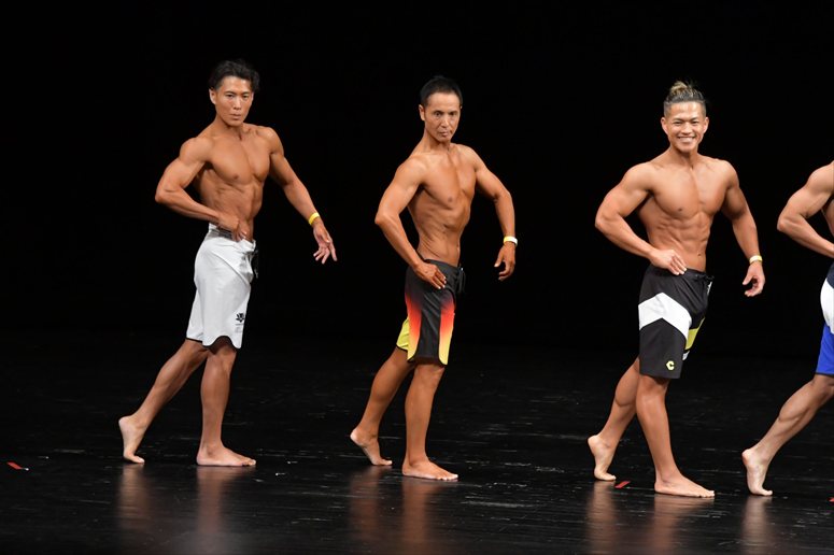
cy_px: 278
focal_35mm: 240
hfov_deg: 8.6
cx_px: 417
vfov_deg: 5.7
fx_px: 5557
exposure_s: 1/400
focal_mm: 160
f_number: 5.6
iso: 3200
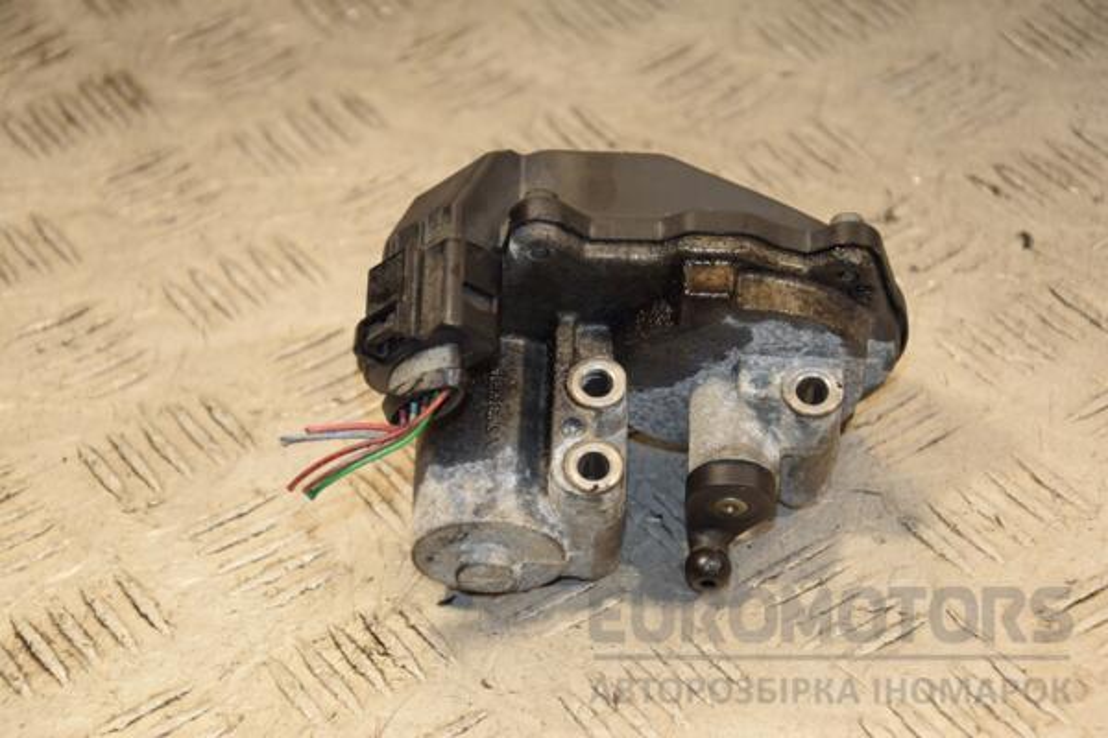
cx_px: 554
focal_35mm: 112
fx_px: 3462
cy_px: 369
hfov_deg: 18.2
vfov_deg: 12.2
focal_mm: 75
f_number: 5.6
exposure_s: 1/200
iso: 800
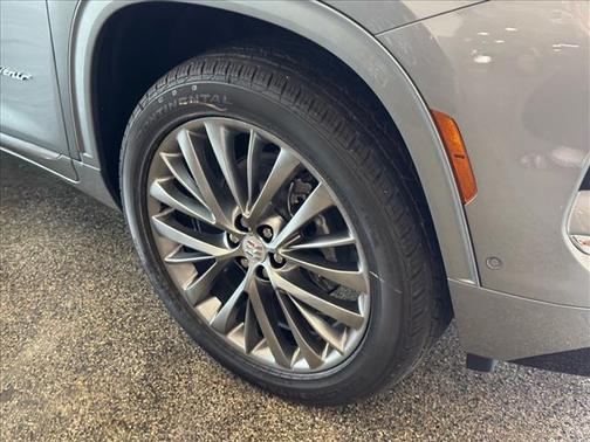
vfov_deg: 30.3
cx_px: 295
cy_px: 221
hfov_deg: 39.7
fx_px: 818
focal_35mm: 48
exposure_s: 1/60
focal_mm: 6.76
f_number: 1.78
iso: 100
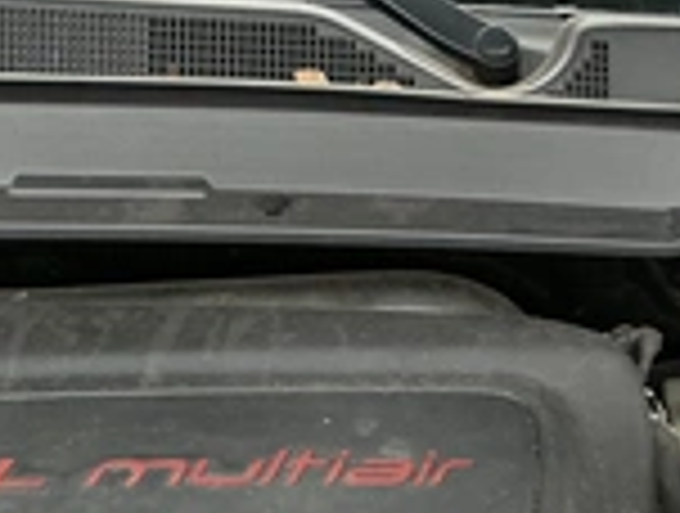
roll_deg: -2.9
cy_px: 504
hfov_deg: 23.5
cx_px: 856
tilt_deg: -32.6
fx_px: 1457
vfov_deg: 19.4
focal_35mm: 74
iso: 64
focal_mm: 3
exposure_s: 1/72
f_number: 1.8
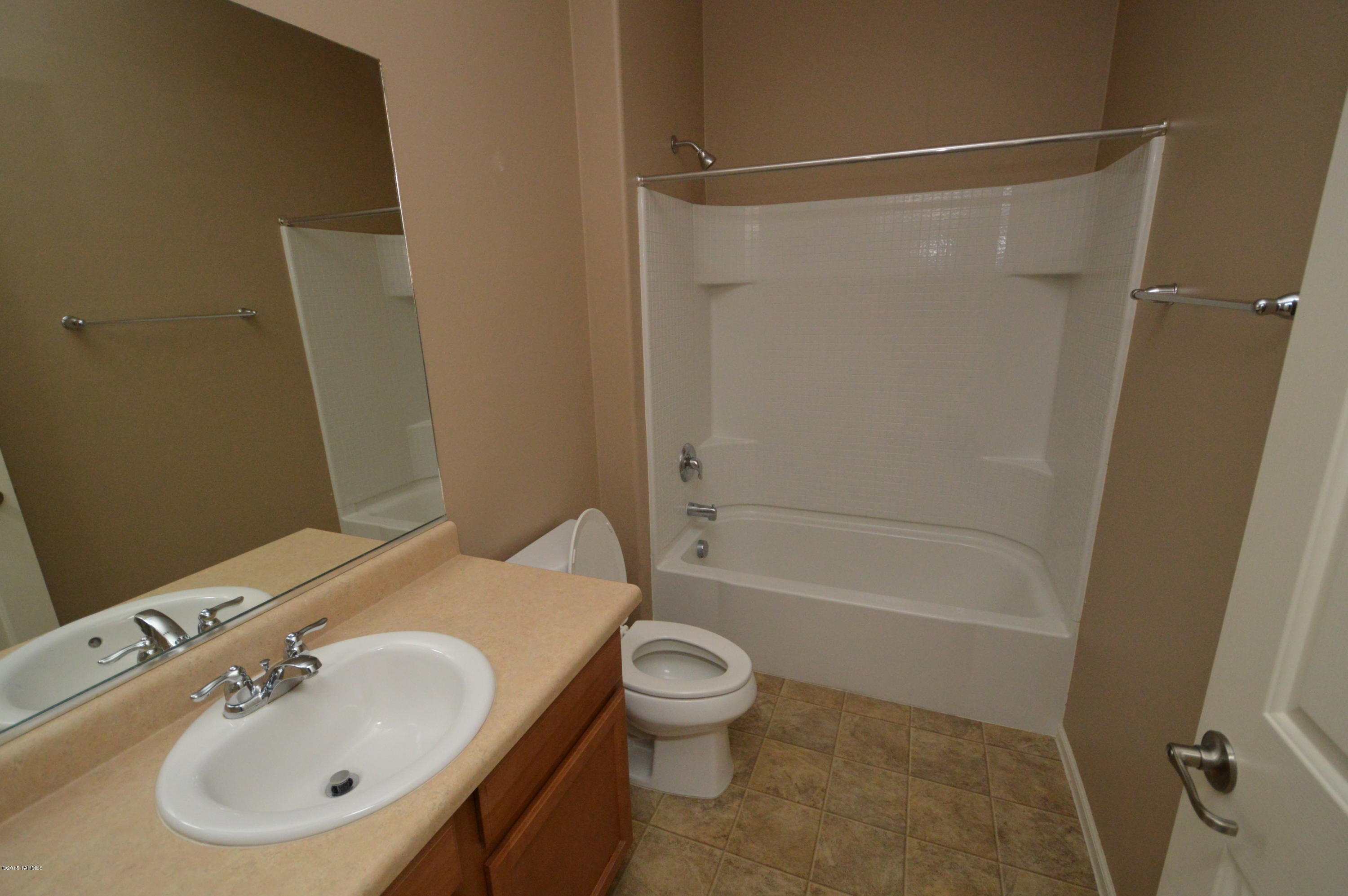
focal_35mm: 15
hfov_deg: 100.4
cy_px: 448
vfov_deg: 77.2
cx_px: 674
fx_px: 561
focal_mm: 10
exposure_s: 1/60
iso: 2000
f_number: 3.5
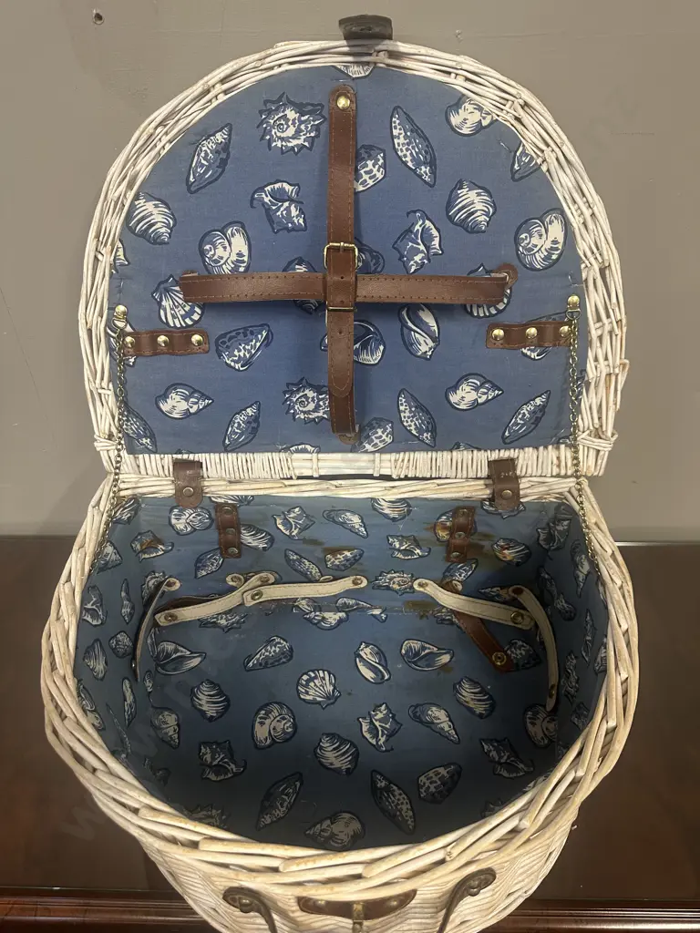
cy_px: 466
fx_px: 647
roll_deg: -0.5
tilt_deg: -40.0
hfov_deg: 56.8
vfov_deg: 71.6
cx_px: 350
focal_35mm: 24
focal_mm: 6.86
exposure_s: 1/50
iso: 250
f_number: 1.78
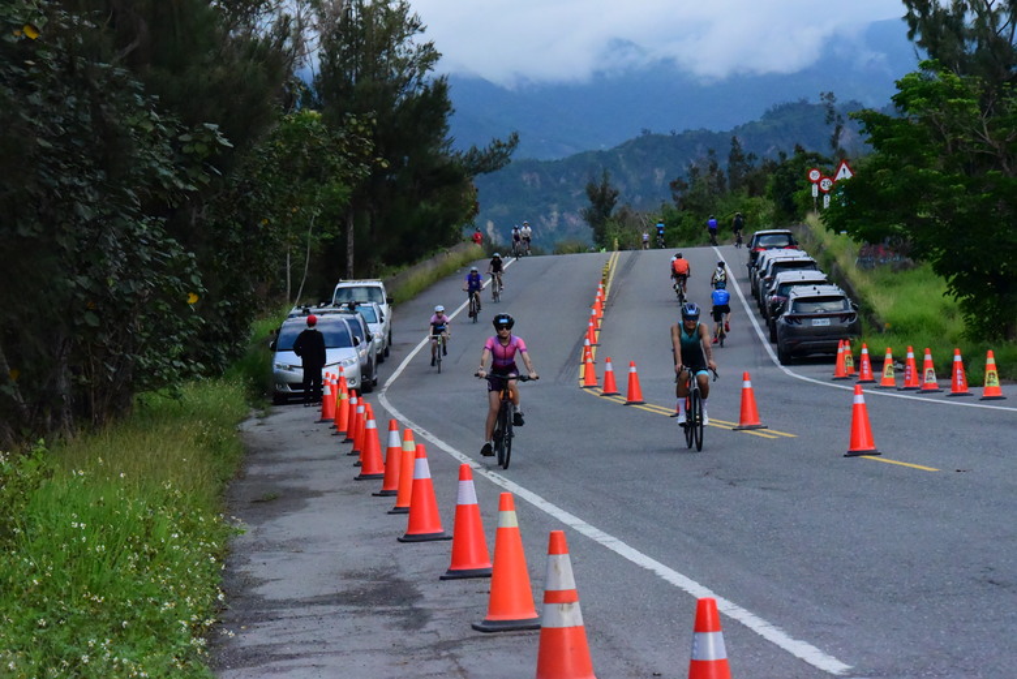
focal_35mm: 140
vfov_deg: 9.8
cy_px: 340
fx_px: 3957
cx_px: 508
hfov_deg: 14.6
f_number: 14
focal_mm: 140
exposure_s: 1/4000
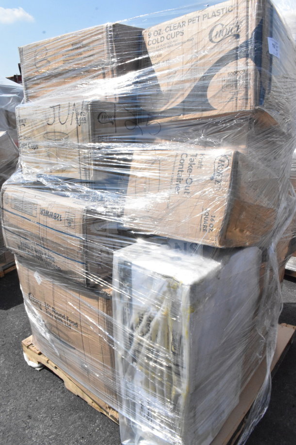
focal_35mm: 27
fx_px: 333
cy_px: 222
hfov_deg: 47.9
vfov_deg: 67.4
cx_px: 148
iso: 6400
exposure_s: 1/2500
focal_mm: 18
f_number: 22
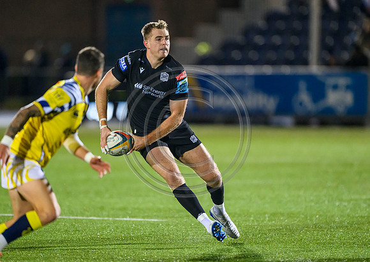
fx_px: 4771
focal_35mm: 455
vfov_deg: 3.1
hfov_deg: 4.4
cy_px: 121
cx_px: 163
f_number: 2.8
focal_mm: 400
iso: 8000
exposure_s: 1/1250
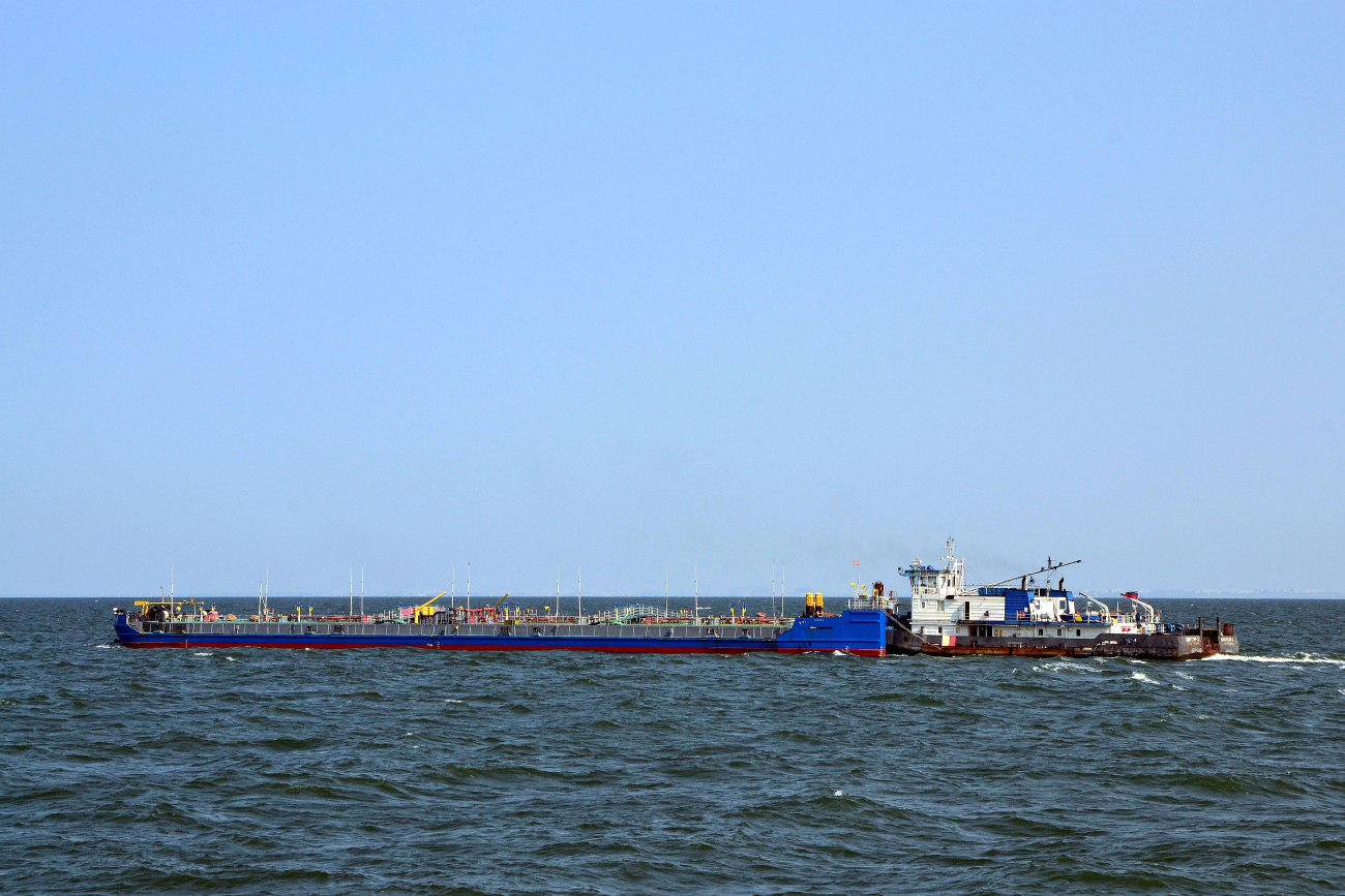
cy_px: 448
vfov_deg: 17.5
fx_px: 2914
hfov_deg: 26.0
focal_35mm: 78
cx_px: 672
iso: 400
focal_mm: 52
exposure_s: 1/400
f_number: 11
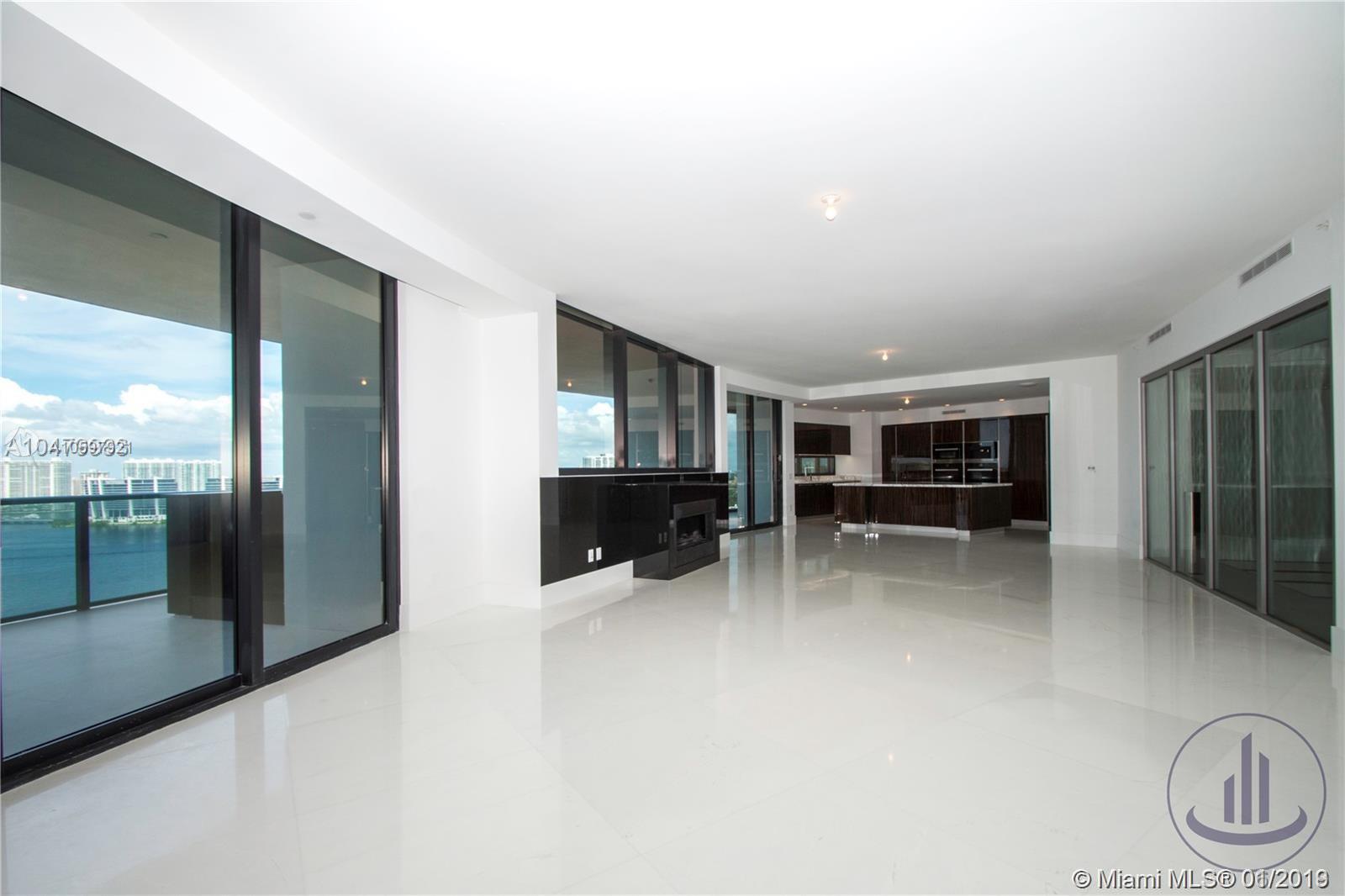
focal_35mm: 15
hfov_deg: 100.4
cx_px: 672
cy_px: 448
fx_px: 560
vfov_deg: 77.3
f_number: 10
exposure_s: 1/160
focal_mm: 10
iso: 320
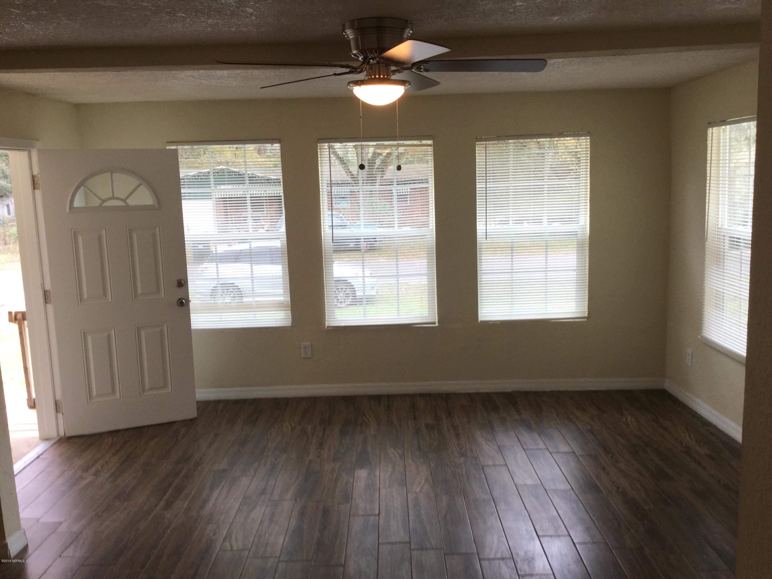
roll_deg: +0.1
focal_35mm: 31
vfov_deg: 45.4
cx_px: 386
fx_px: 691
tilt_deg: -12.4
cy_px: 290
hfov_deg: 58.4
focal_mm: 3.3
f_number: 2.4
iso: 32
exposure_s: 1/60
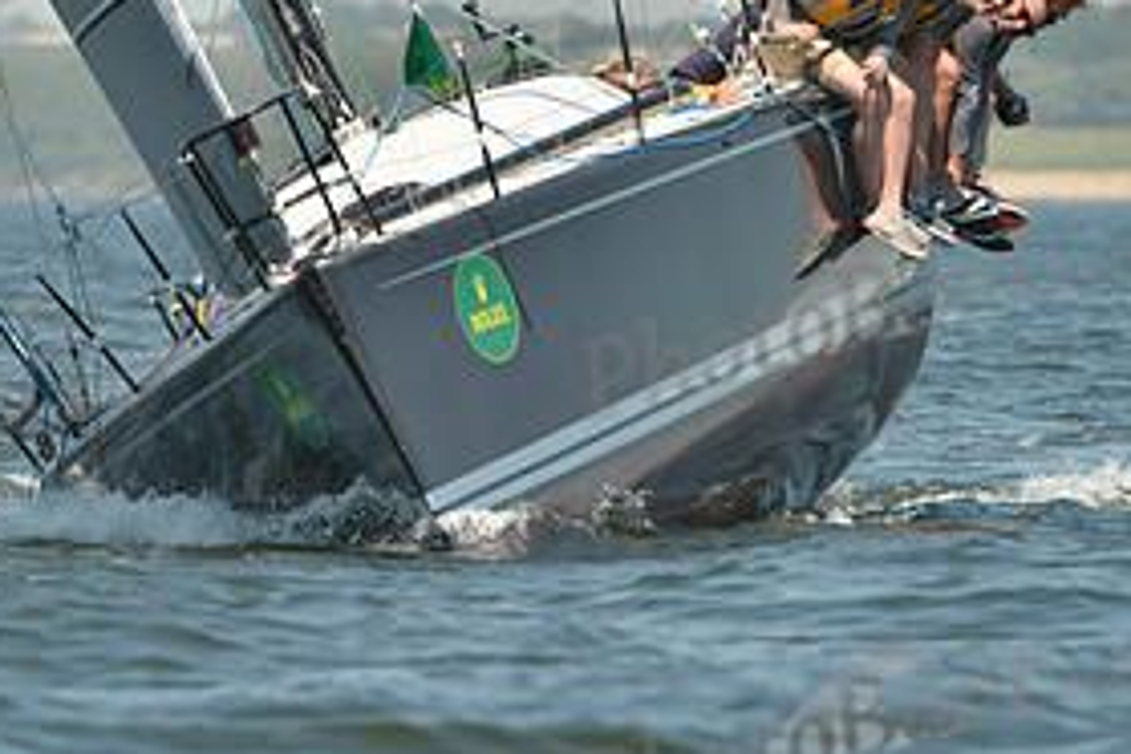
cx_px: 373
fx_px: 26168
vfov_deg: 1.7
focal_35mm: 833
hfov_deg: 2.5
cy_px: 160
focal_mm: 400
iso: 280
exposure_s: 1/1250
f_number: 6.3
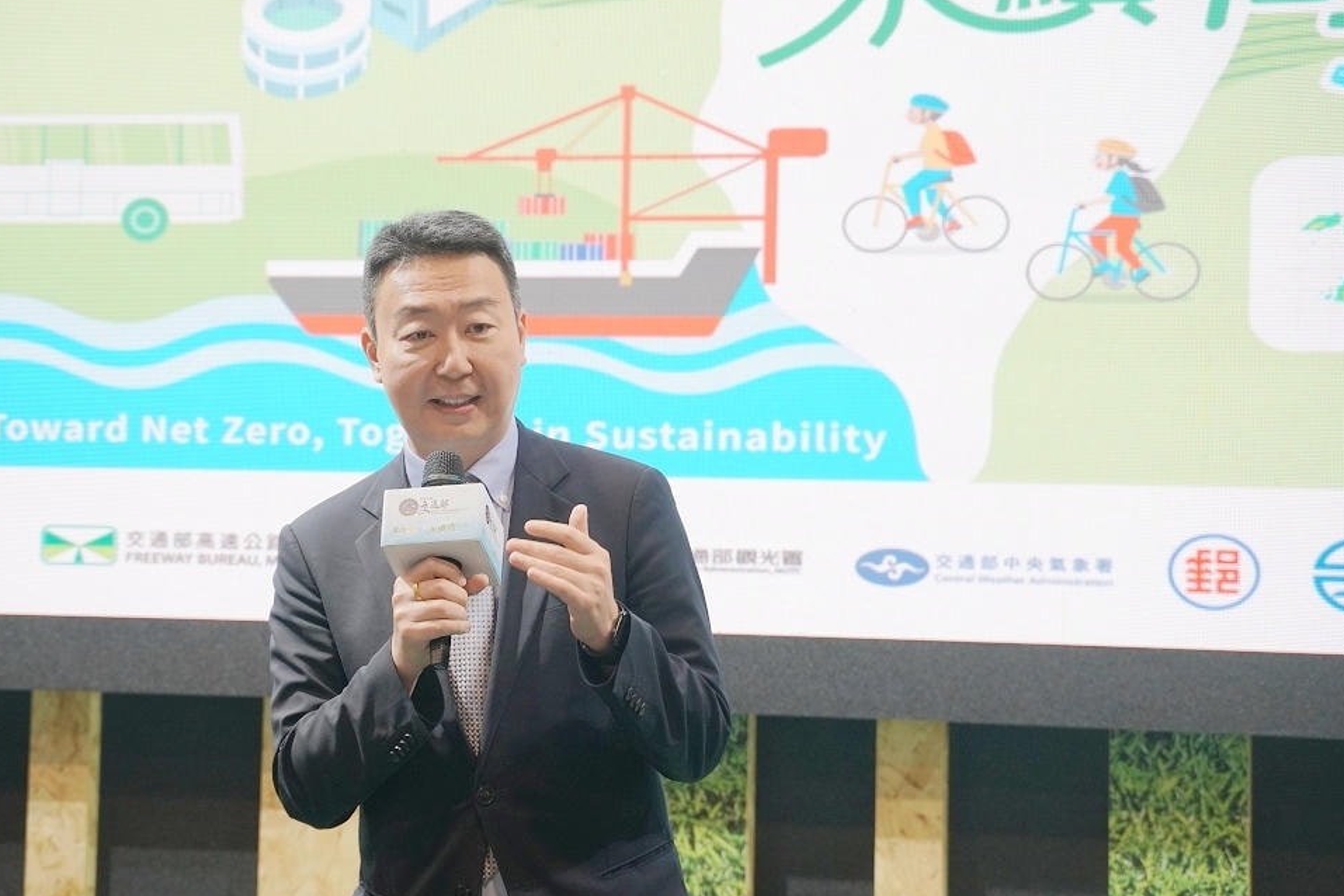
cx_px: 601
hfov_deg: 21.7
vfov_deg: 14.5
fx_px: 3509
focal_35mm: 94
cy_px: 395
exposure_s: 1/160
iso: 1250
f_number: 4
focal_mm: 75
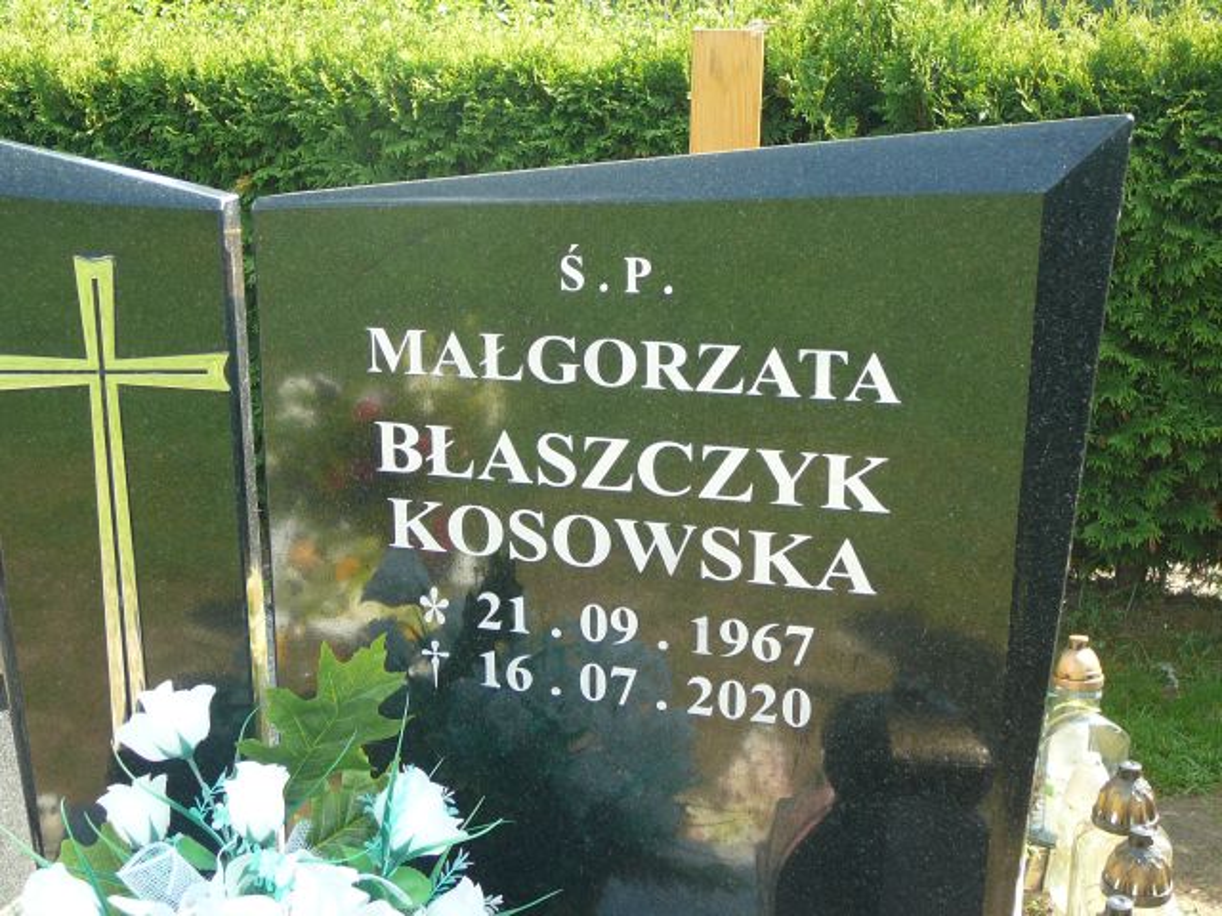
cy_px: 458
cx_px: 611
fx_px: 1730
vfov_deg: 29.7
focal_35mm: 49
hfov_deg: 38.9
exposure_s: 1/125
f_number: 3.4
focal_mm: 7.3
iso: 80
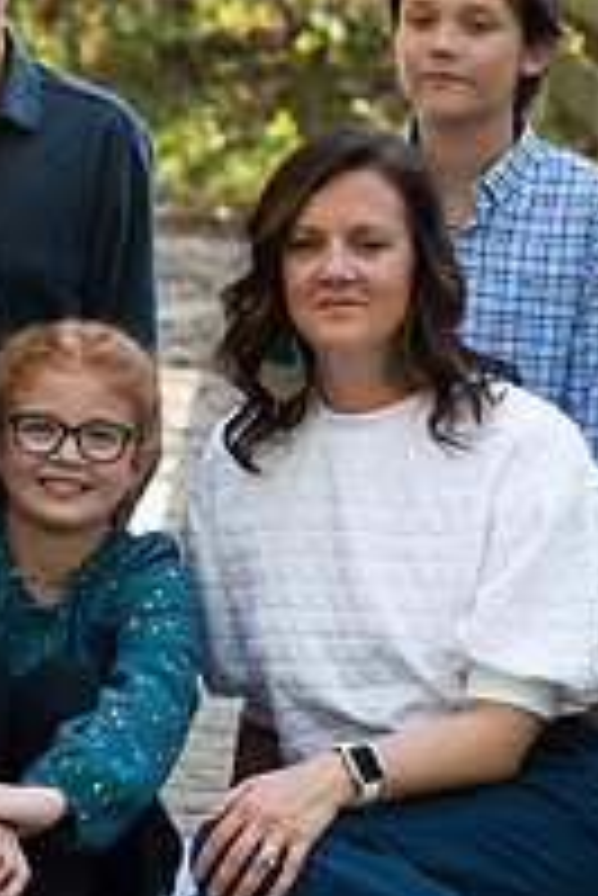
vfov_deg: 10.7
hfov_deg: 7.2
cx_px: 144
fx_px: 4775
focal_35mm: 192
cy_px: 428
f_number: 5
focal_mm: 85
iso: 1000
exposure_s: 1/400
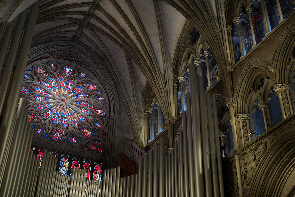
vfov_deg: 27.0
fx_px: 410
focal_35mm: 50
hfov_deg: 39.6
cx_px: 148
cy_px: 98
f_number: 2.5
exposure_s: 1/20
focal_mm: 50
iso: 100
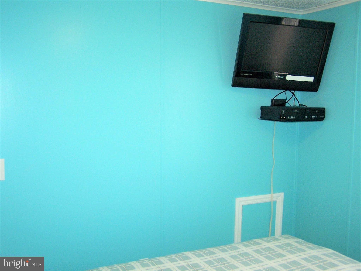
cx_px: 180
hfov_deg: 49.0
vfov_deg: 37.7
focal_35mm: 38
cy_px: 136
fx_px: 396
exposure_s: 1/60
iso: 140
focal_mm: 6.3
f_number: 2.8
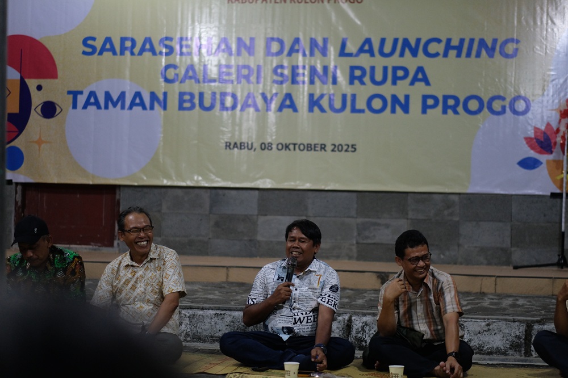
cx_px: 284
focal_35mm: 84
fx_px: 1325
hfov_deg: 24.2
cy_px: 189
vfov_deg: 16.3
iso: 1250
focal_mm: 56
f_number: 1.2
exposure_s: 1/250
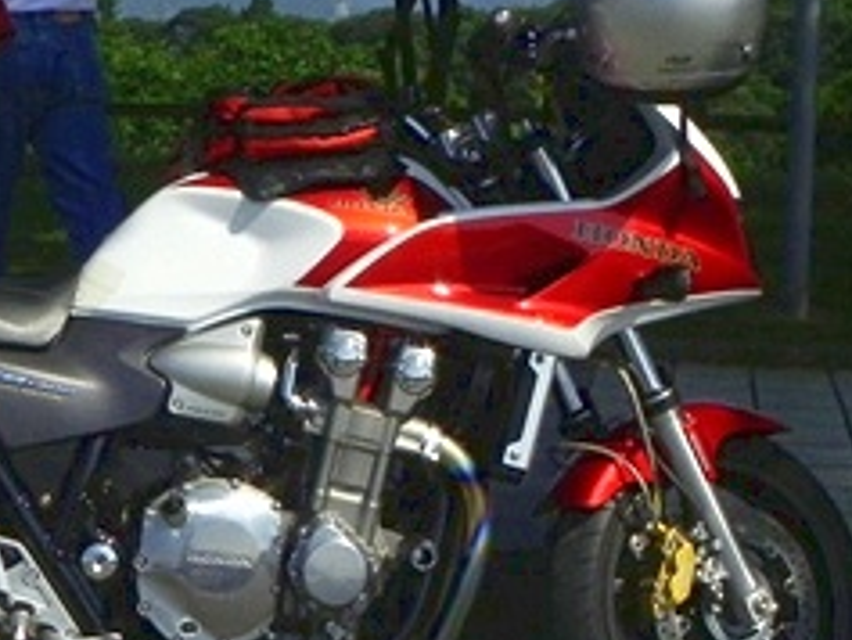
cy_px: 440
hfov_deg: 23.9
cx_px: 252
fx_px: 1995
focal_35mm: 81
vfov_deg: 18.2
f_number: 8
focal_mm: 5.9
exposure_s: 1/2000
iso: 400
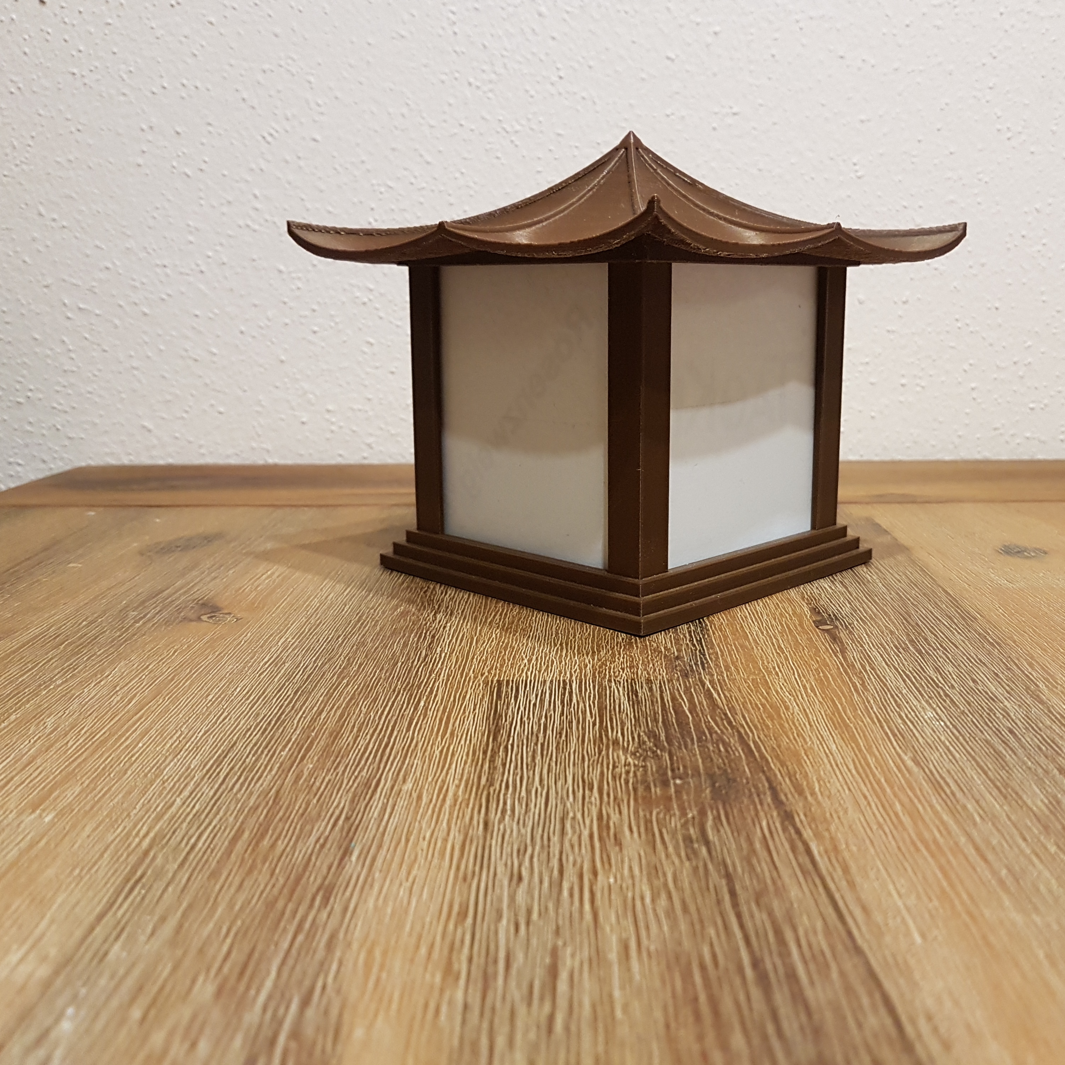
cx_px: 632
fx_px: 1079
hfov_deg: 52.2
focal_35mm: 31
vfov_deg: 52.5
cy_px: 532
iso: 160
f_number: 1.7
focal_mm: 4.2
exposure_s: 1/50
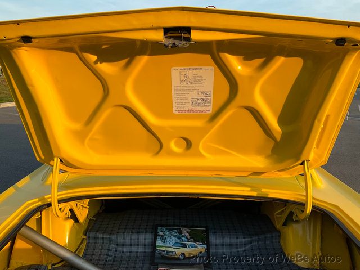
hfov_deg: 61.7
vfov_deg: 48.2
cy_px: 135
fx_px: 302
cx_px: 180
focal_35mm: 29
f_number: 1.8
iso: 25
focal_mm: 3
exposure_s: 1/635
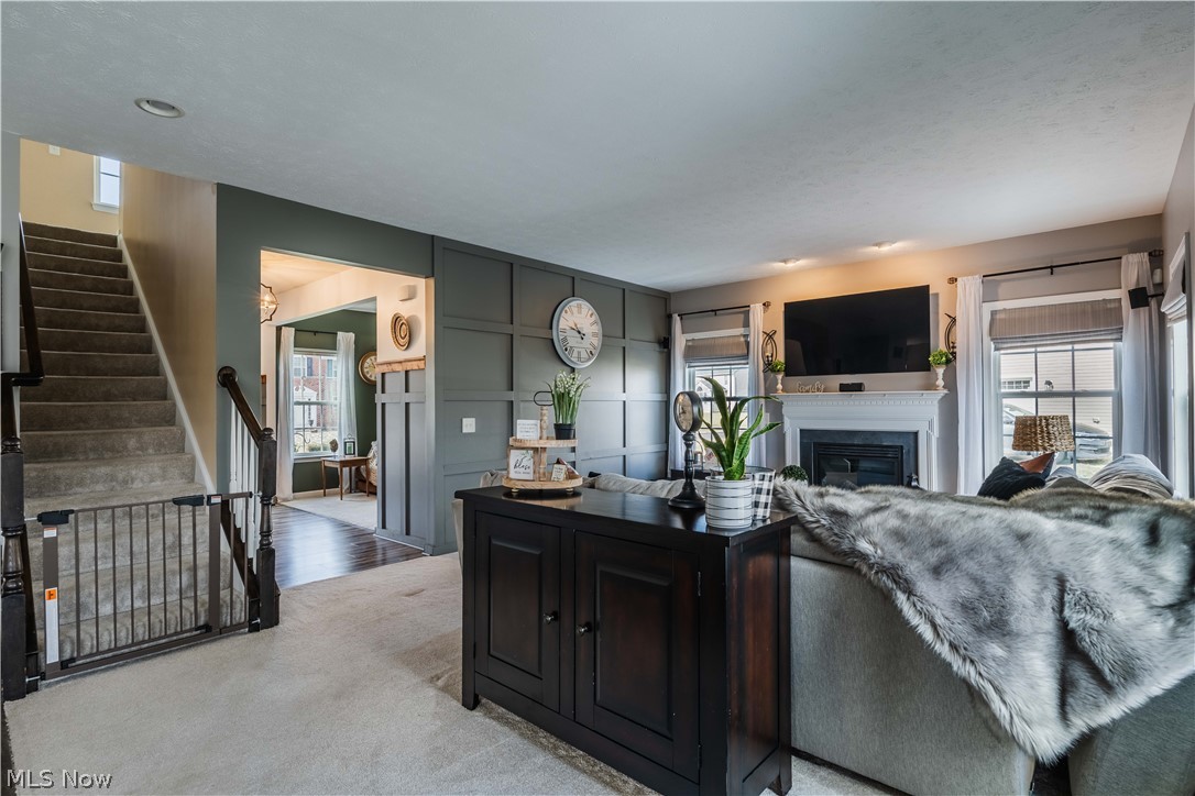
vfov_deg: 68.9
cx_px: 598
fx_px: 581
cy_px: 398
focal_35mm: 18
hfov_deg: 91.6
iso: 500
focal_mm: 17.5
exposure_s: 1/50
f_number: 8
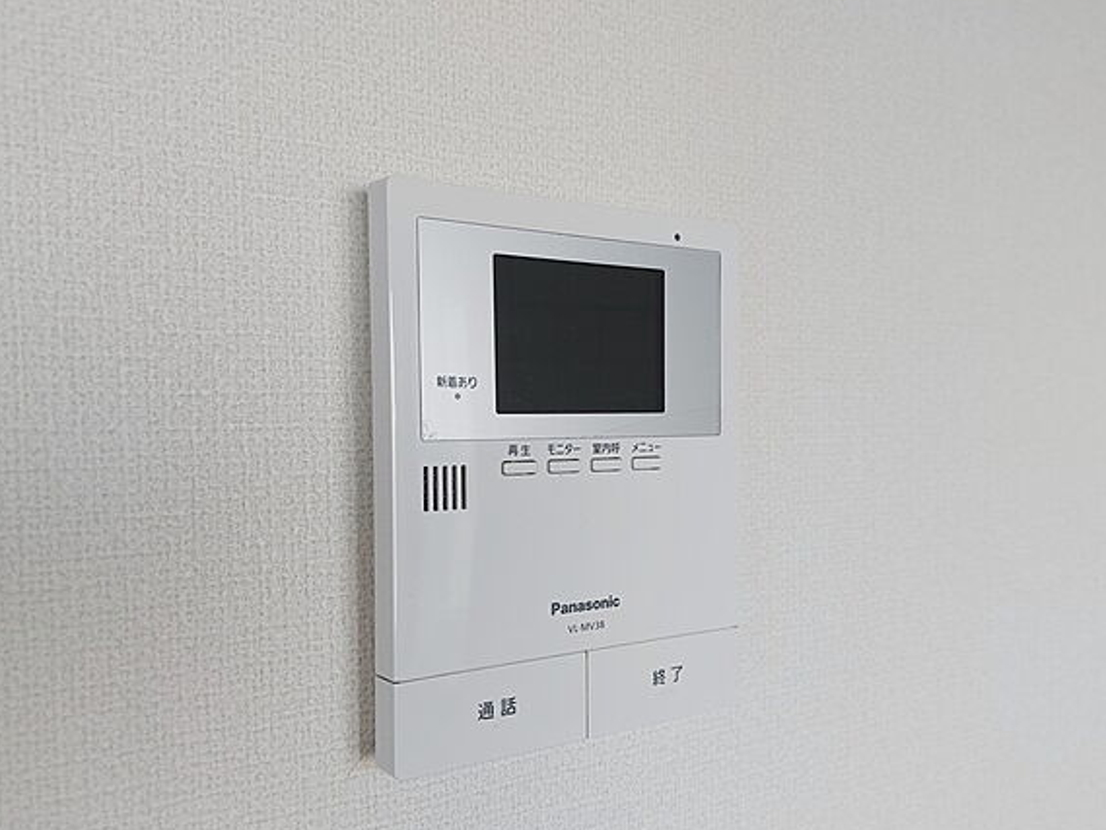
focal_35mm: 27
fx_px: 863
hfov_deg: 65.3
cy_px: 451
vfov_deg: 51.3
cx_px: 548
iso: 25
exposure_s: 1/40
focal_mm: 5.23
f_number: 1.8
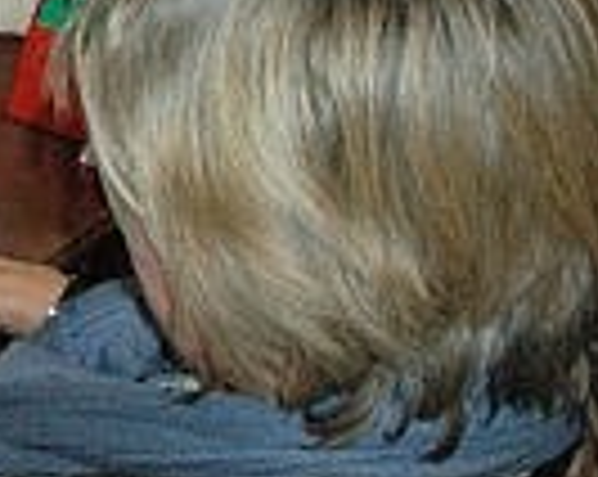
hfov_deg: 13.5
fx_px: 2032
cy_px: -14
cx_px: -719
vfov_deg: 13.2
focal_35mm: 115
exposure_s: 1/60
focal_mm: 18
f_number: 5
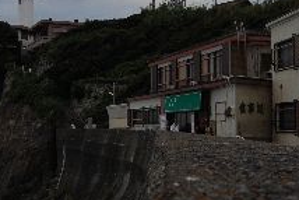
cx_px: 94
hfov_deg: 31.6
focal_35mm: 63
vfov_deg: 21.6
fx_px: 524
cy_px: 103
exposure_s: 1/1000
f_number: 8
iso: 800
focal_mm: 18
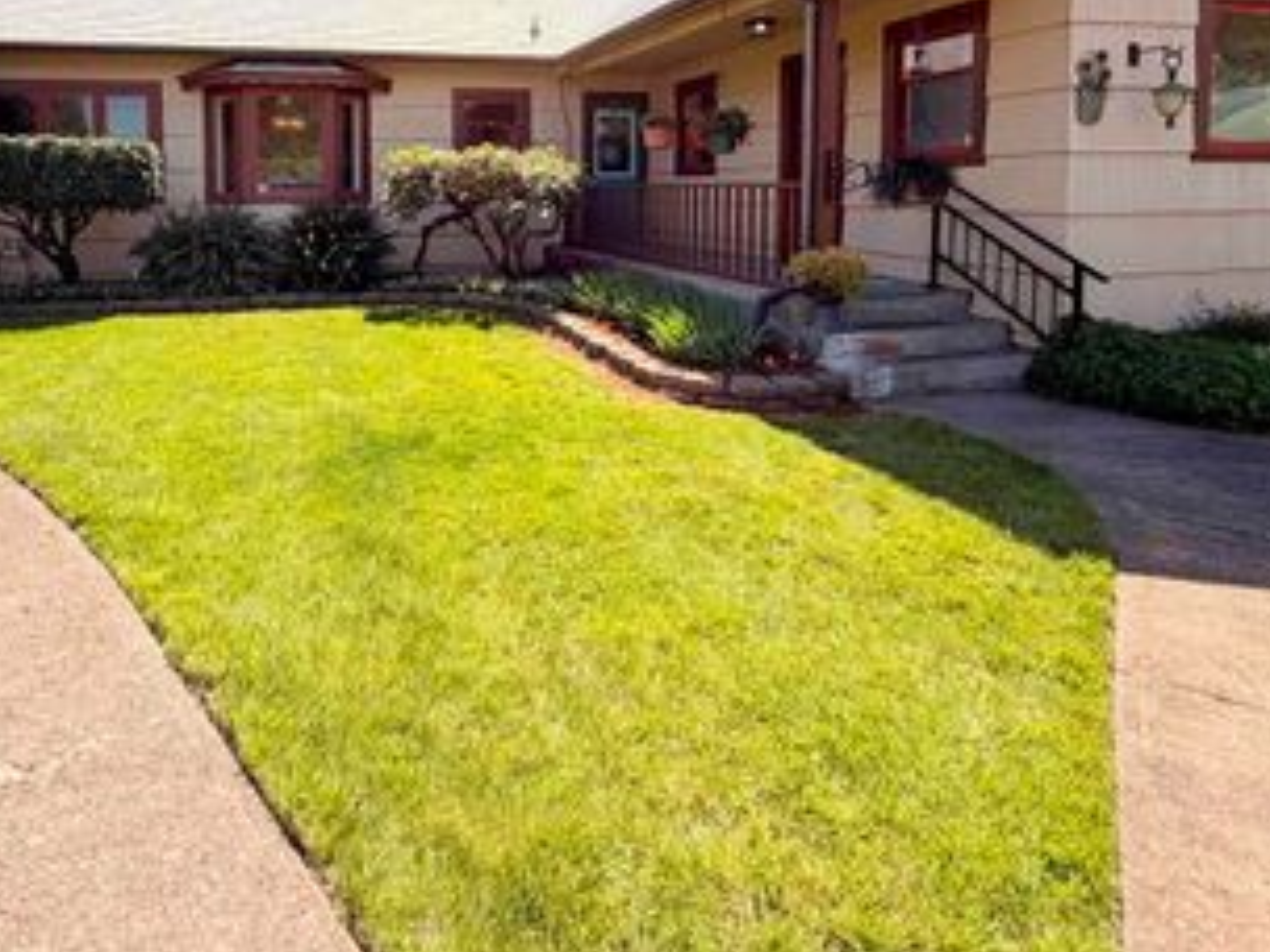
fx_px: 844
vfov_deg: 56.0
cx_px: 472
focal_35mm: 23
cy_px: 236
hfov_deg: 72.6
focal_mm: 2.22
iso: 25
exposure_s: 1/770
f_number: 2.2
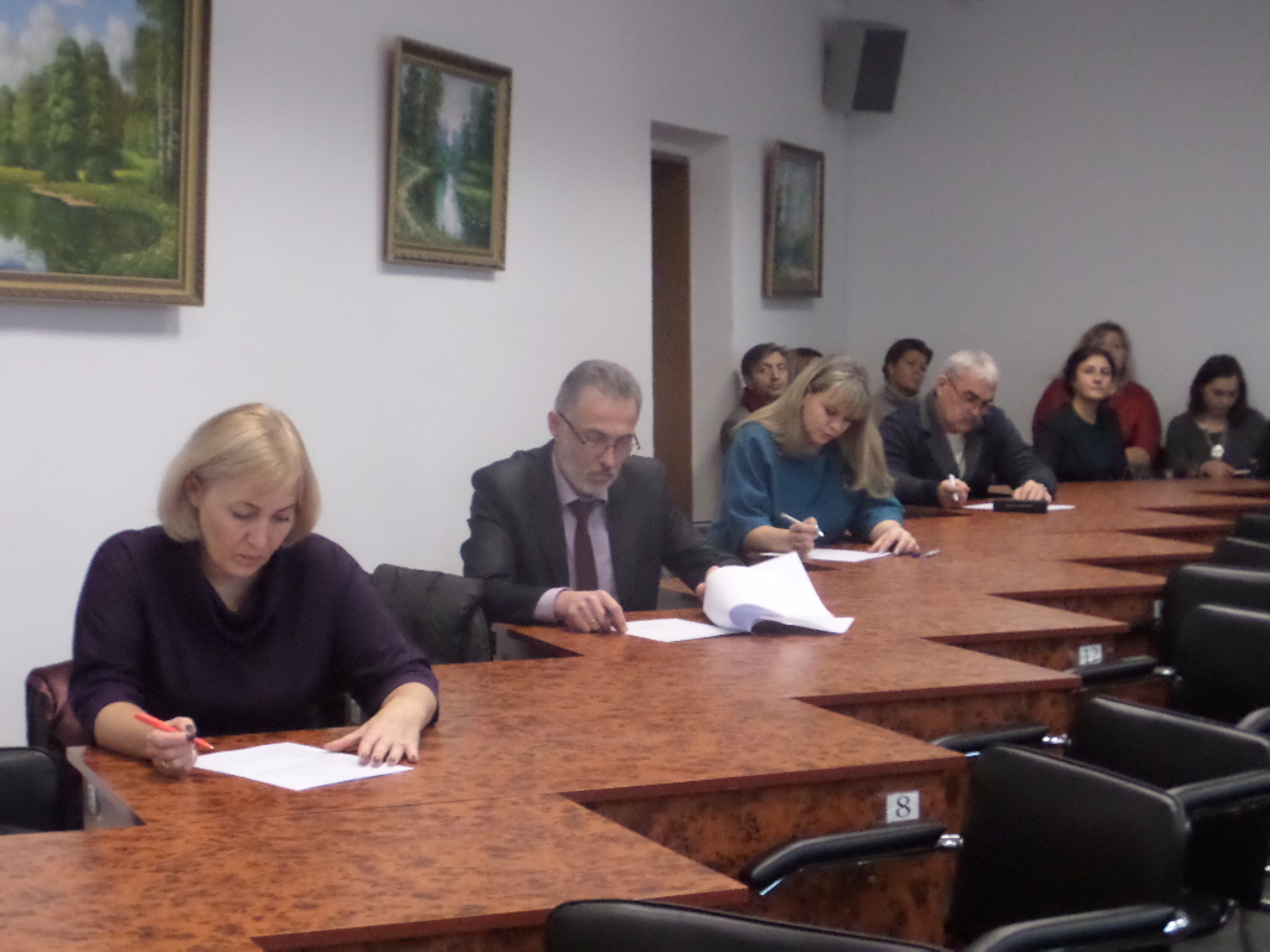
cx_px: 635
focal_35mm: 73
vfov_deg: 20.2
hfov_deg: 26.7
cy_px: 476
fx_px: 2678
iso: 800
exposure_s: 1/30
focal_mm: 11.9
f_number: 4.2
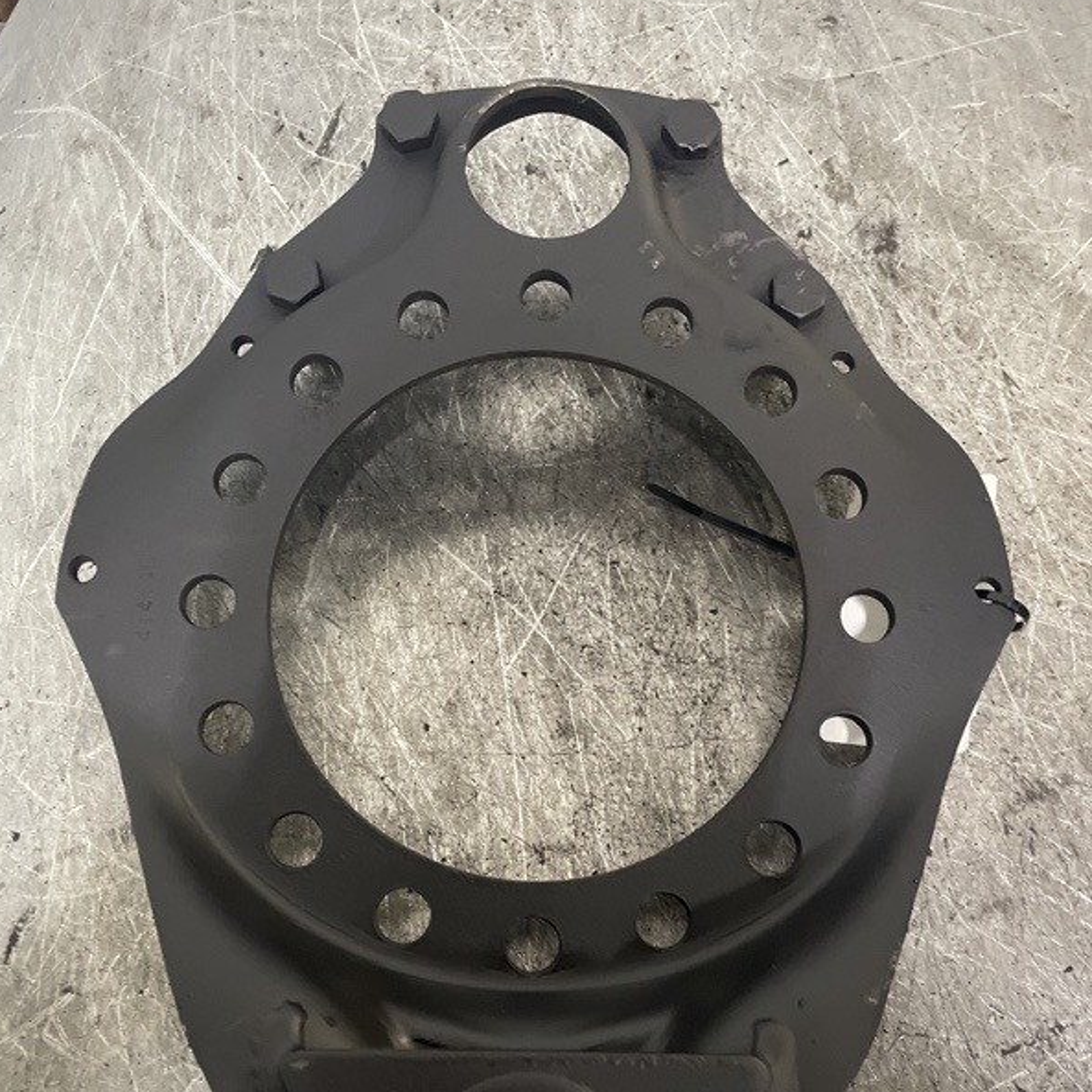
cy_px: 680
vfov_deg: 52.0
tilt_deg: -68.9
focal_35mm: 31
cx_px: 541
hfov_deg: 52.5
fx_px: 1106
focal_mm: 4.2
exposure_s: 1/40
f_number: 1.6
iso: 500
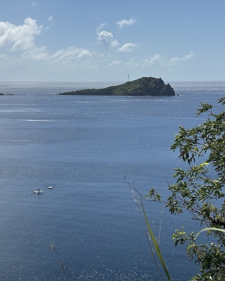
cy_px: 159
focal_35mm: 76
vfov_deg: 25.0
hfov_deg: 20.1
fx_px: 633
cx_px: 69
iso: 64
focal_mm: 6.86
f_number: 1.78
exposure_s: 1/8197
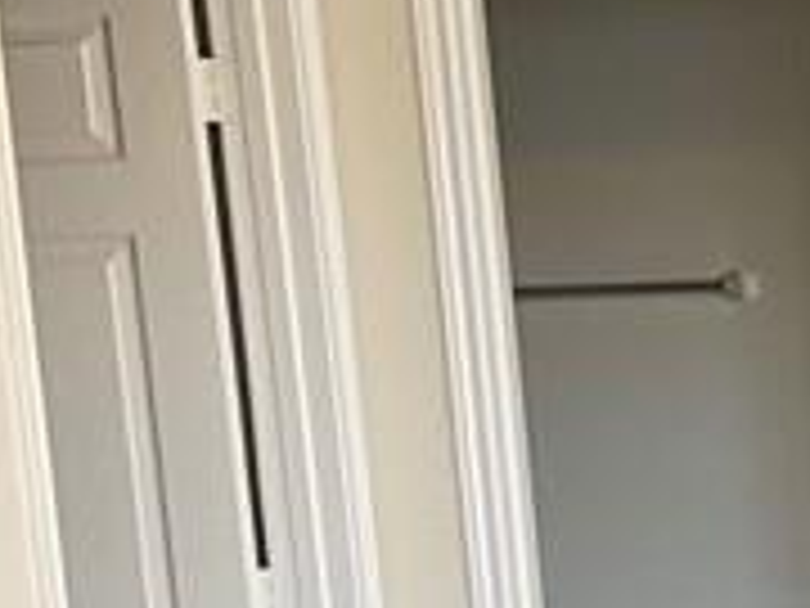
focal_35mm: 148
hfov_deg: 11.9
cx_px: 1642
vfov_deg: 9.7
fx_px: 3463
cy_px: 937
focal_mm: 4.25
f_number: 1.8
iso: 200
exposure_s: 1/60
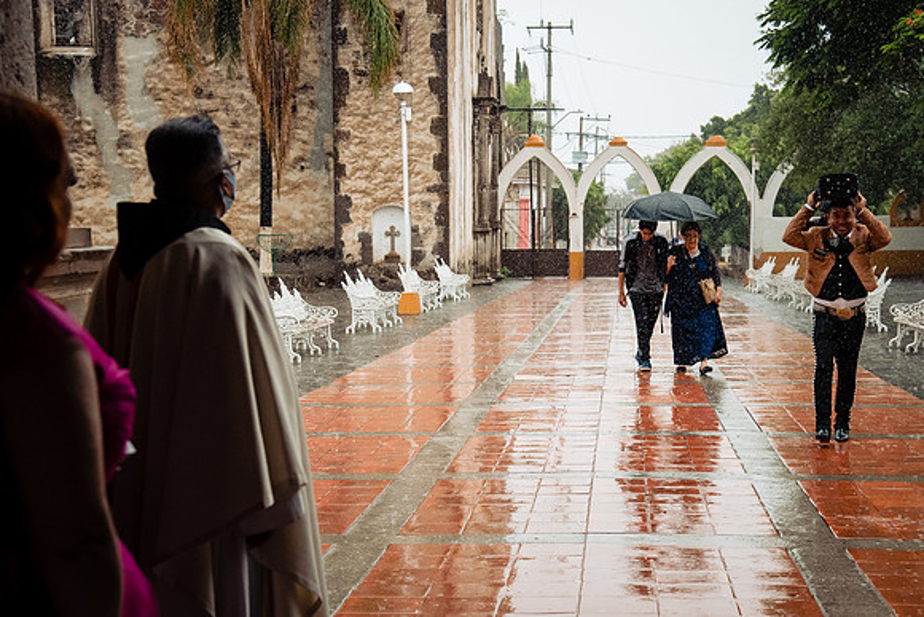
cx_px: 521
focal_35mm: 66
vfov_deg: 20.7
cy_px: 309
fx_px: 1689
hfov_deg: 30.6
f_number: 5.6
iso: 2000
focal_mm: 58
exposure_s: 1/1000
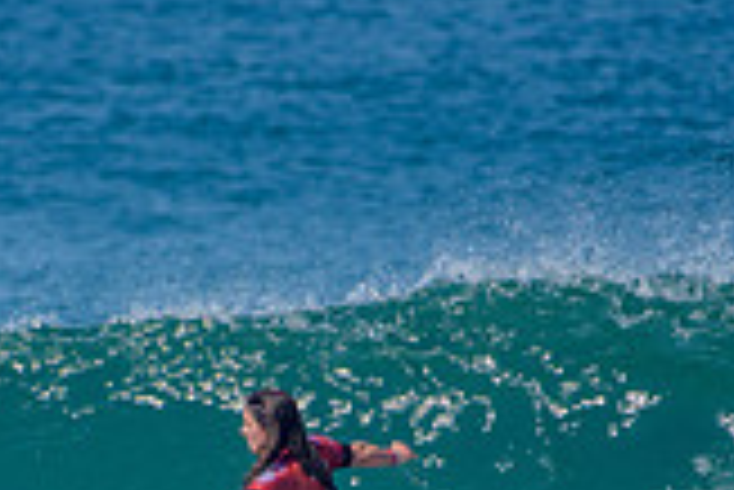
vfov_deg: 0.8
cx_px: 180
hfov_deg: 1.2
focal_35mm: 1783
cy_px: 600
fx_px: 36385
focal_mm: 500
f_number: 5.6
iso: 160
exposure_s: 1/2000
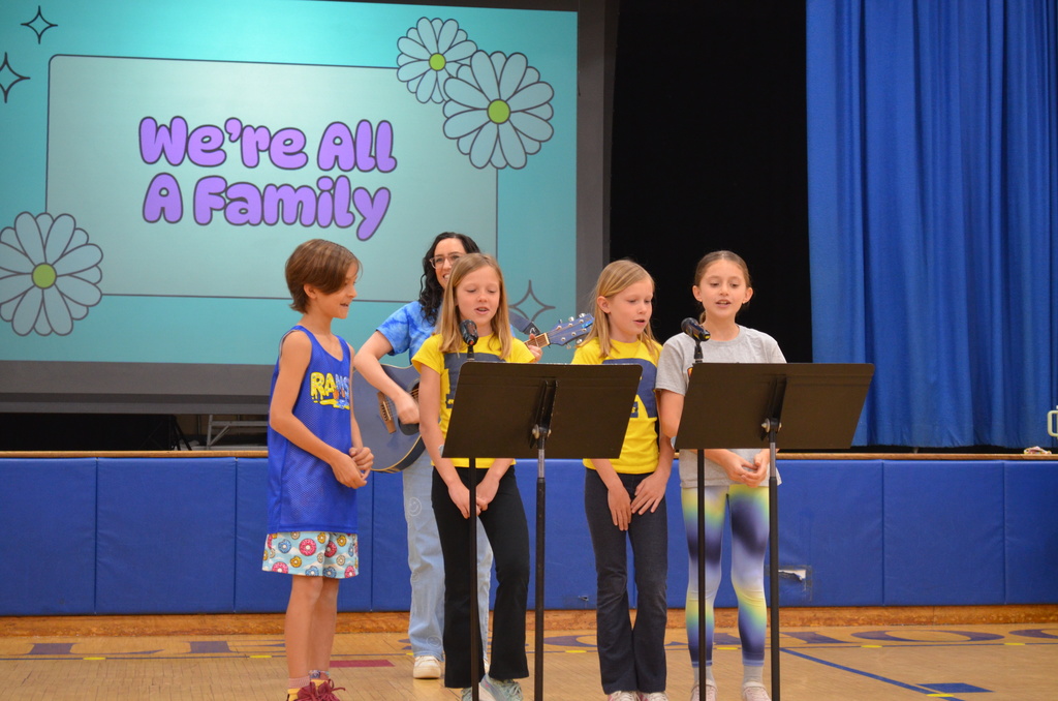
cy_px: 350
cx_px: 529
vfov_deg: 18.8
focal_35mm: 72
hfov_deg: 28.1
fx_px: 2111
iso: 1250
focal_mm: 48
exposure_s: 1/60
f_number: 5.3
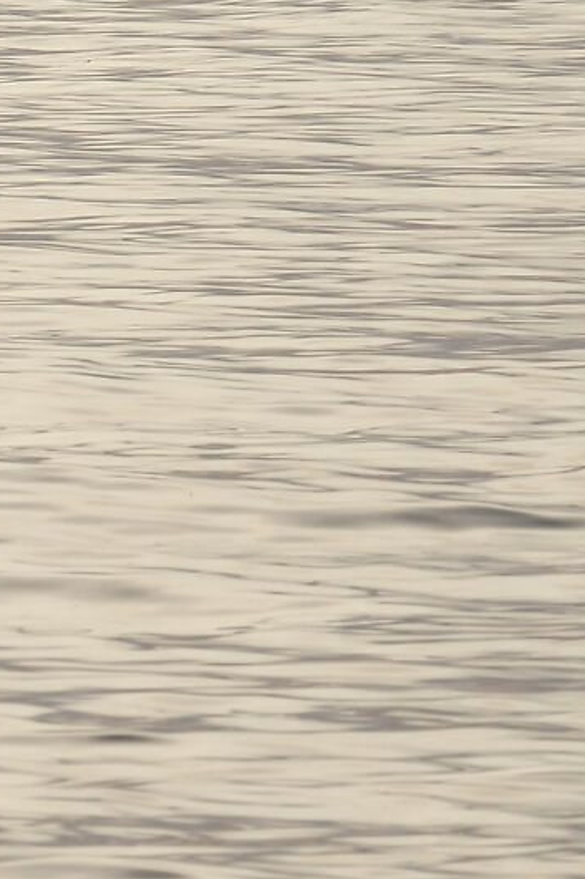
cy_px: 1164
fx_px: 12926
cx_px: -71
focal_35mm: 530
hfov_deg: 2.6
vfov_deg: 3.9
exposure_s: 1/80
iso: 125
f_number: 10
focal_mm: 78.1
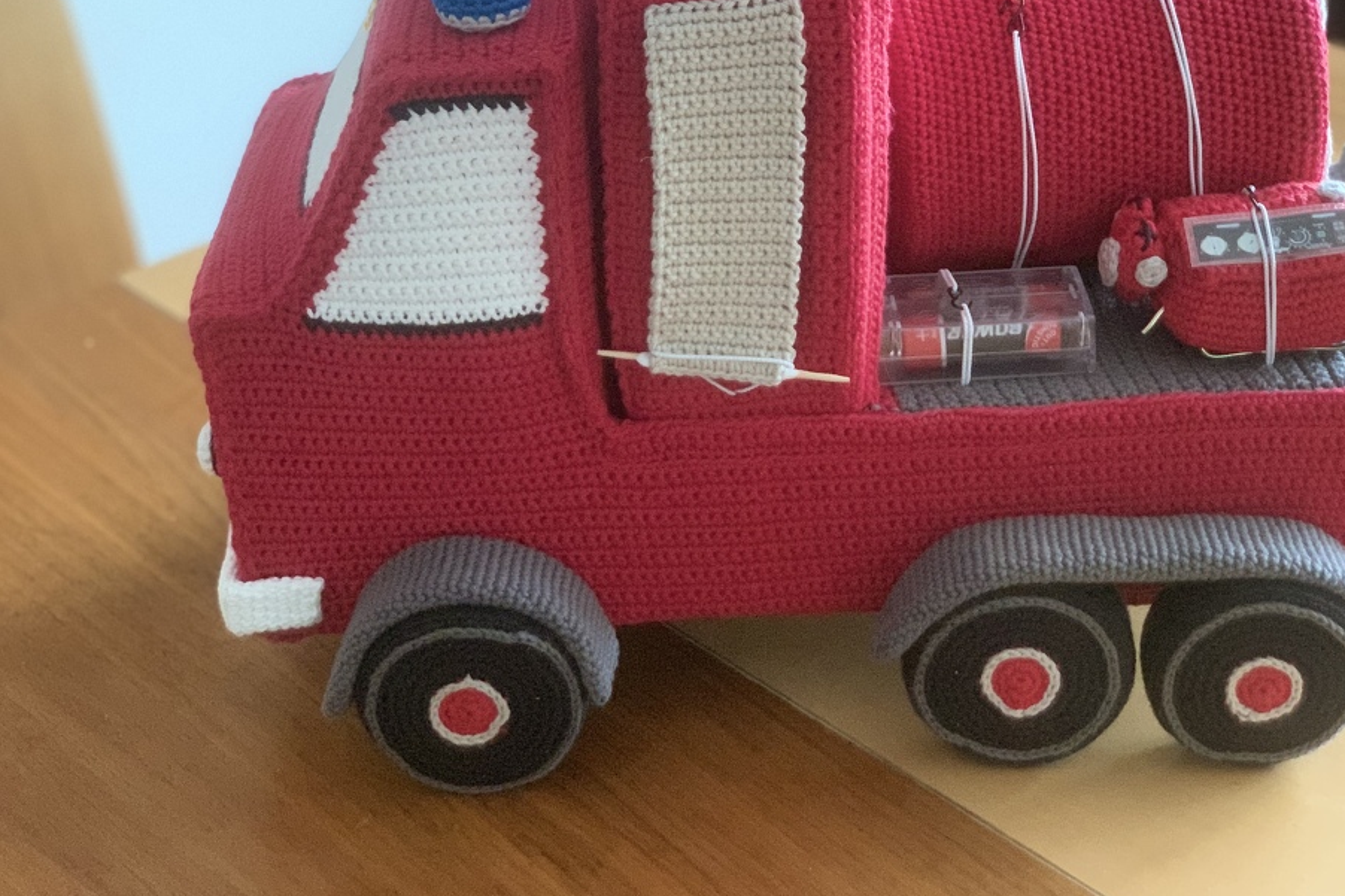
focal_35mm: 64
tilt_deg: -29.0
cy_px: 313
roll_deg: +2.5
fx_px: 2391
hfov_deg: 31.4
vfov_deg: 21.2
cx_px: 793
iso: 640
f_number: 2.4
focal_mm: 6
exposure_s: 1/30
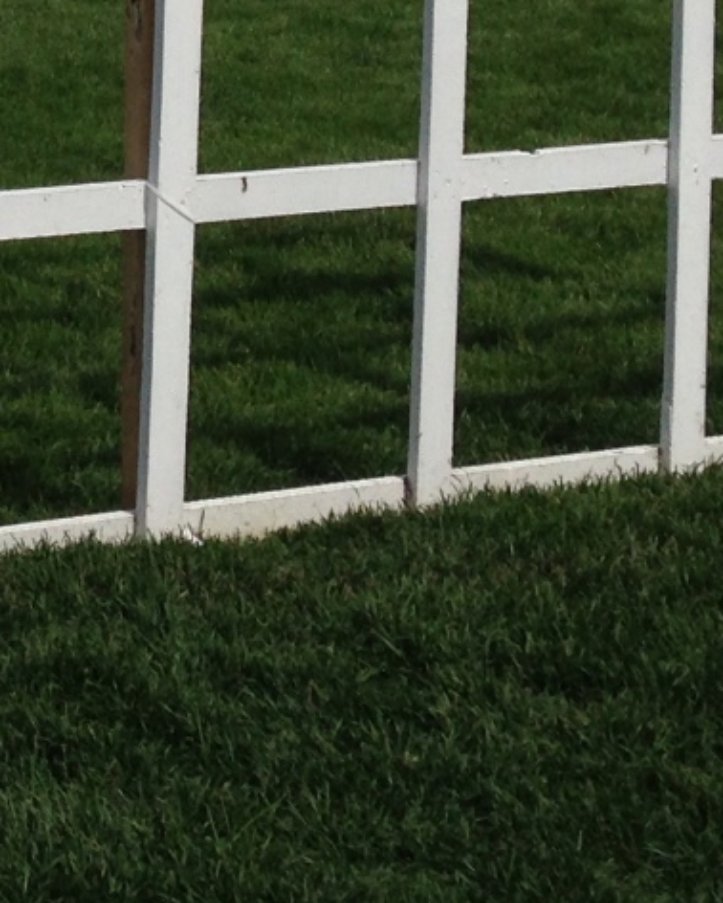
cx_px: -604
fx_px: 3502
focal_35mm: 131
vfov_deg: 13.8
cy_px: -457
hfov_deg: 11.0
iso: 50
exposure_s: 1/4525
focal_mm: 4.12
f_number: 2.4
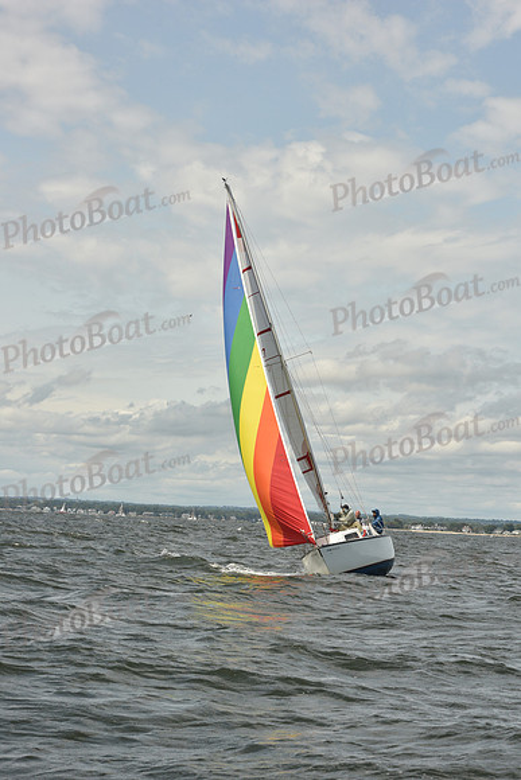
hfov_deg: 15.9
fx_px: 1866
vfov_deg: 23.6
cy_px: 390
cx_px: 260
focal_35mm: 86
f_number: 10
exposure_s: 1/800
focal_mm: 86
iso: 250
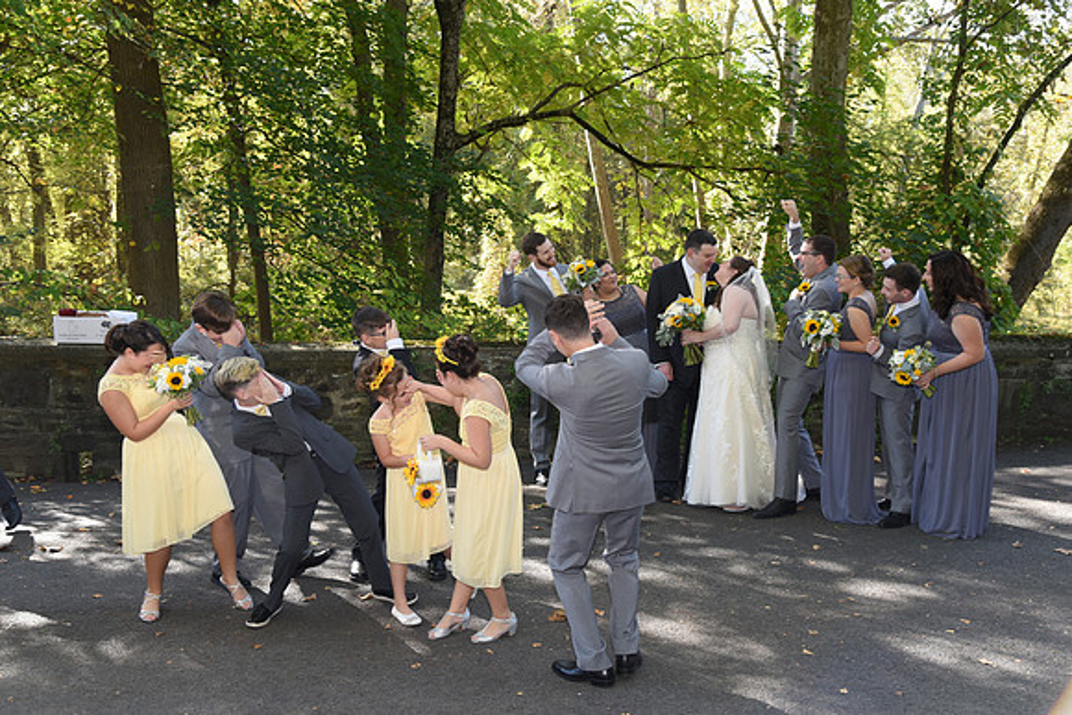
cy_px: 358
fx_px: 1042
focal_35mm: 35
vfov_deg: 37.9
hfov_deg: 54.4
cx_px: 536
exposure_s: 1/200
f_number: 5.6
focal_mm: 35
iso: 640
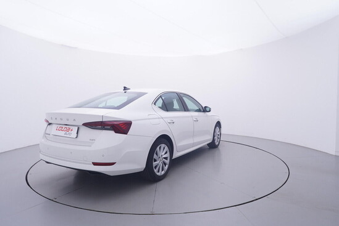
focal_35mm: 22
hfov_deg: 77.3
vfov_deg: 56.2
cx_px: 170
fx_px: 212
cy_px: 113
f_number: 5
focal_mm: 15
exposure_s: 1/80
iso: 200
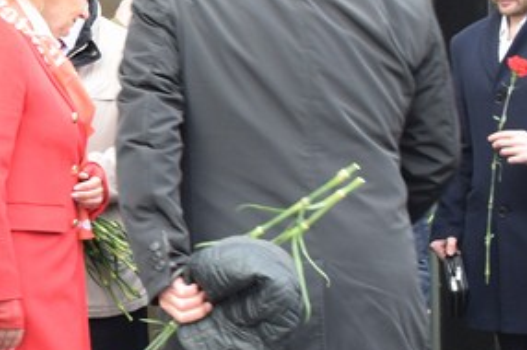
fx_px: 1769
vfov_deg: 11.3
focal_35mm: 121
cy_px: 169
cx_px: -310
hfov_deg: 15.4
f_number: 5
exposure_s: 1/100
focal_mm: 20
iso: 400
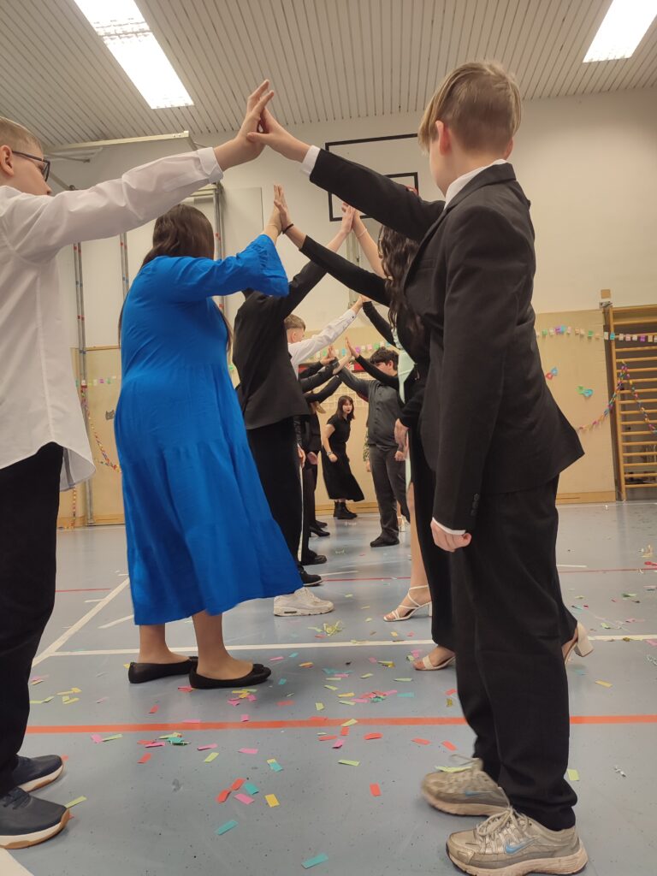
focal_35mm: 25
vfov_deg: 69.4
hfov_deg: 54.9
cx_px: 328
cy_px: 438
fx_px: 633
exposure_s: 1/33
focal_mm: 6.04
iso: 99
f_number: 1.9
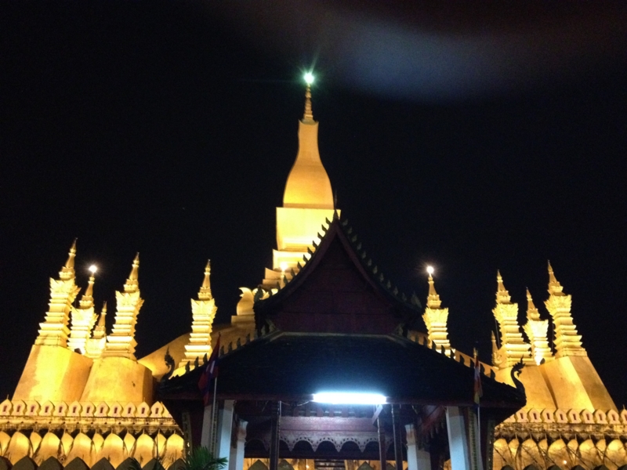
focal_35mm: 35
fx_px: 634
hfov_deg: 52.6
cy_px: 235
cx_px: 314
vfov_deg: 40.7
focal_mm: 4.28
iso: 800
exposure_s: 1/15
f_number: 2.4
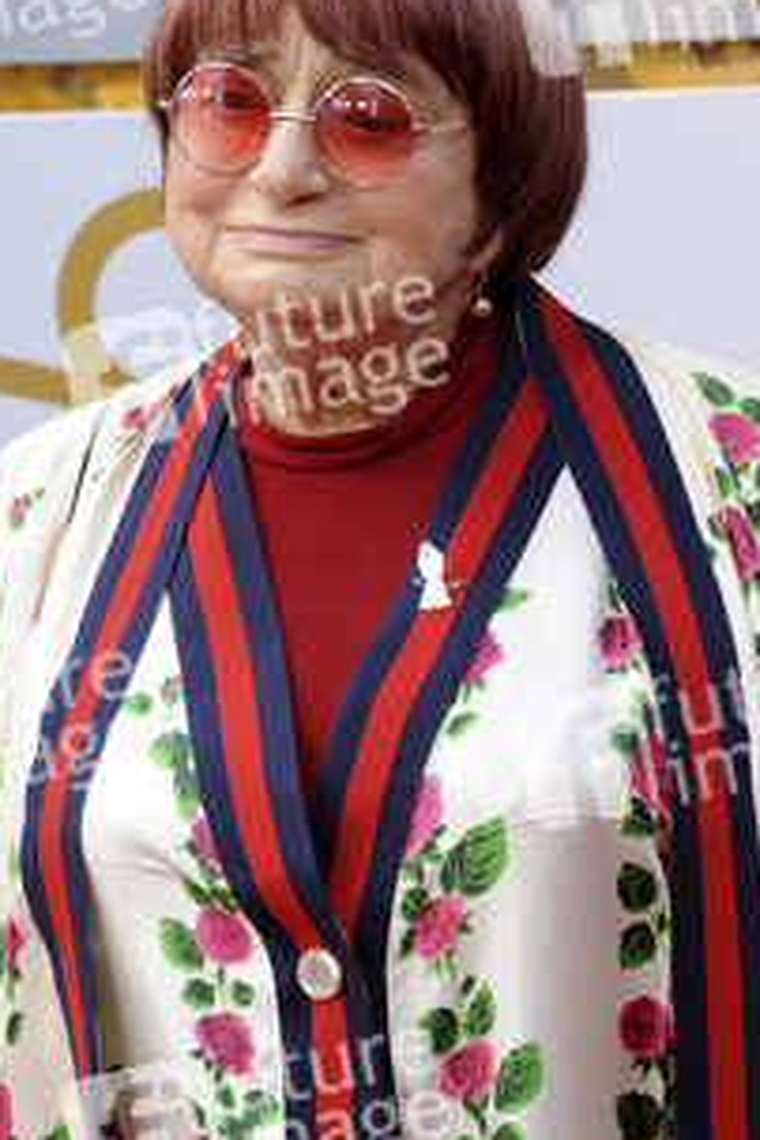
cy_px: 553
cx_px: 367
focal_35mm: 264
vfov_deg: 7.8
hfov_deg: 5.2
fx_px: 8359
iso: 1000
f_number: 8
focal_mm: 200
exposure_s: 1/250
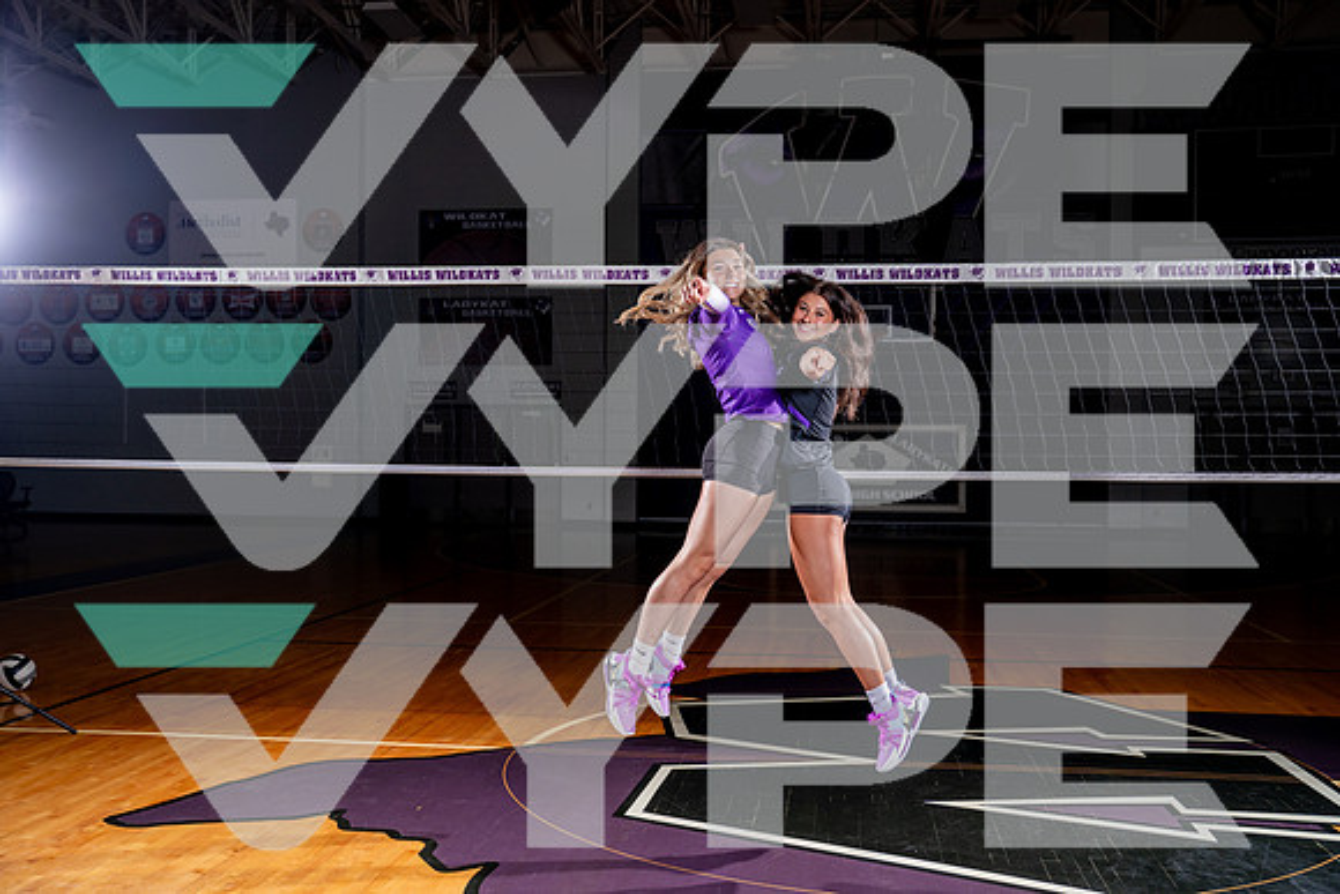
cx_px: 670
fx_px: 1310
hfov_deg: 54.2
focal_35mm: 35
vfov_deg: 37.7
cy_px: 447
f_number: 4
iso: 100
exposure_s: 1/250
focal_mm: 35
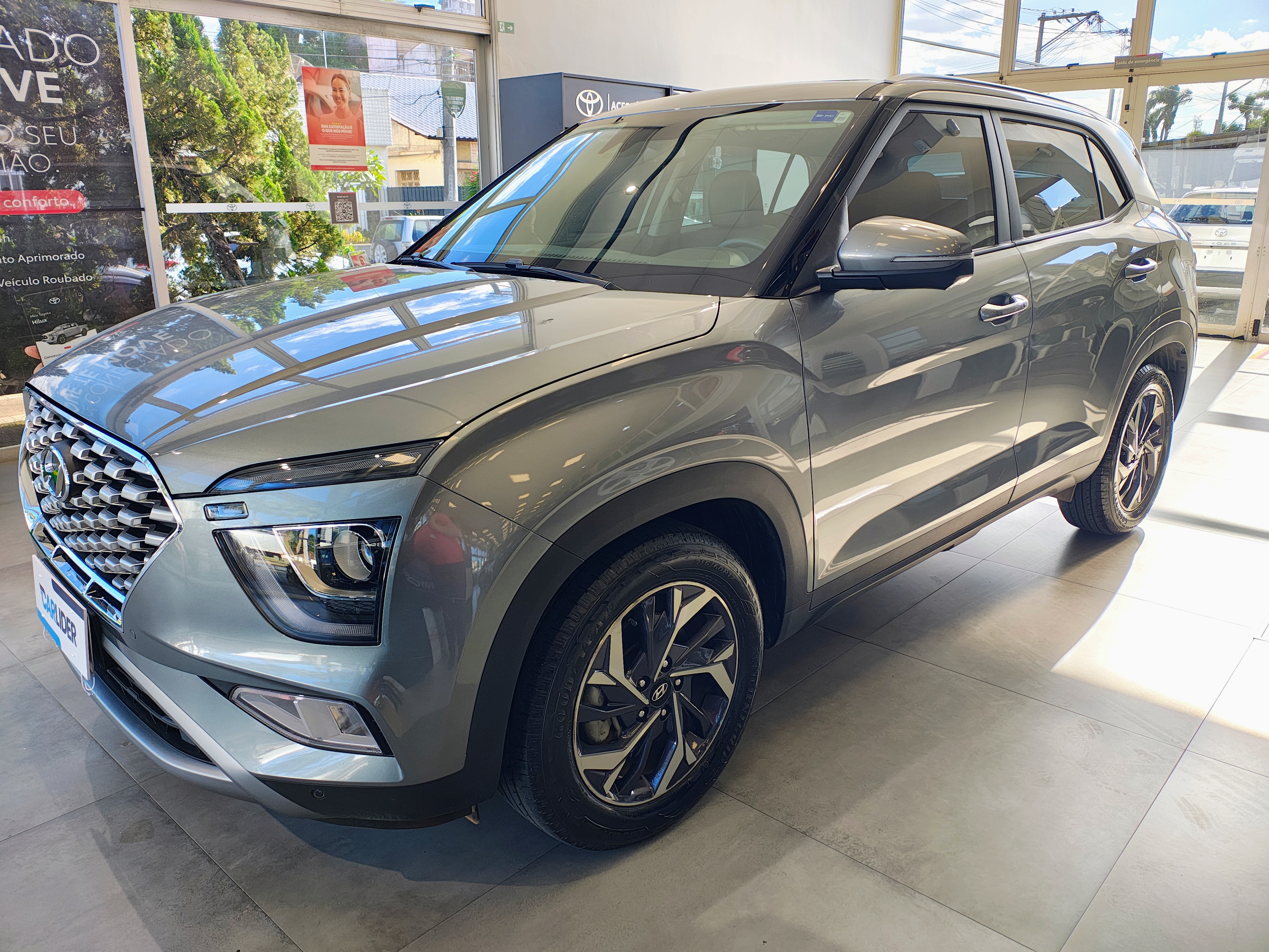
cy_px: 476
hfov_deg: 69.4
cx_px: 634
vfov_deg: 54.9
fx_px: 916
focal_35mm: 25
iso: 163
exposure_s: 1/200
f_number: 1.4
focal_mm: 5.89
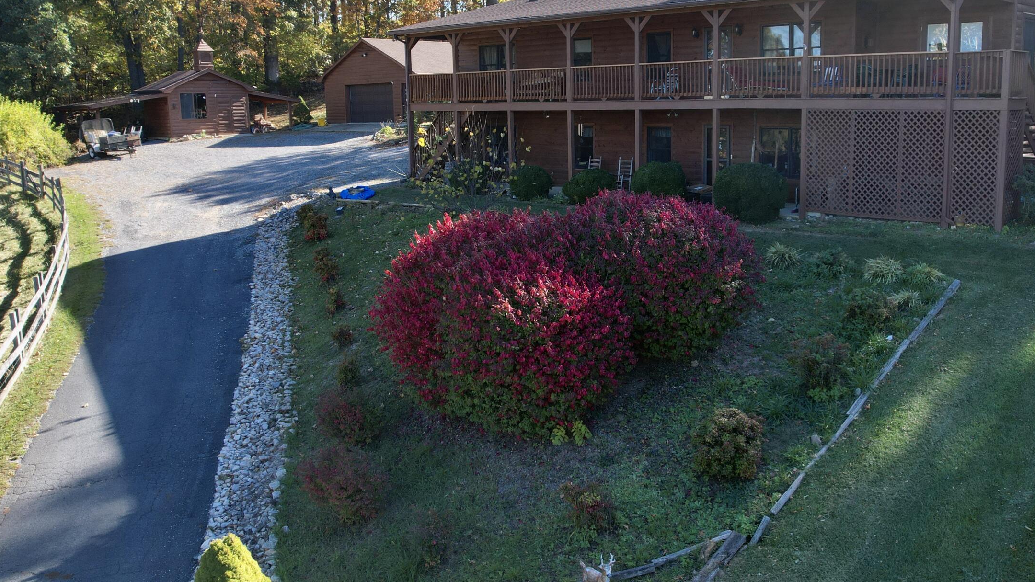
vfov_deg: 36.6
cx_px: 609
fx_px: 878
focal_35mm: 32
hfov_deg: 60.6
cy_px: 256
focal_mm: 8.38
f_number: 2.8
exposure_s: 1/500
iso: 100
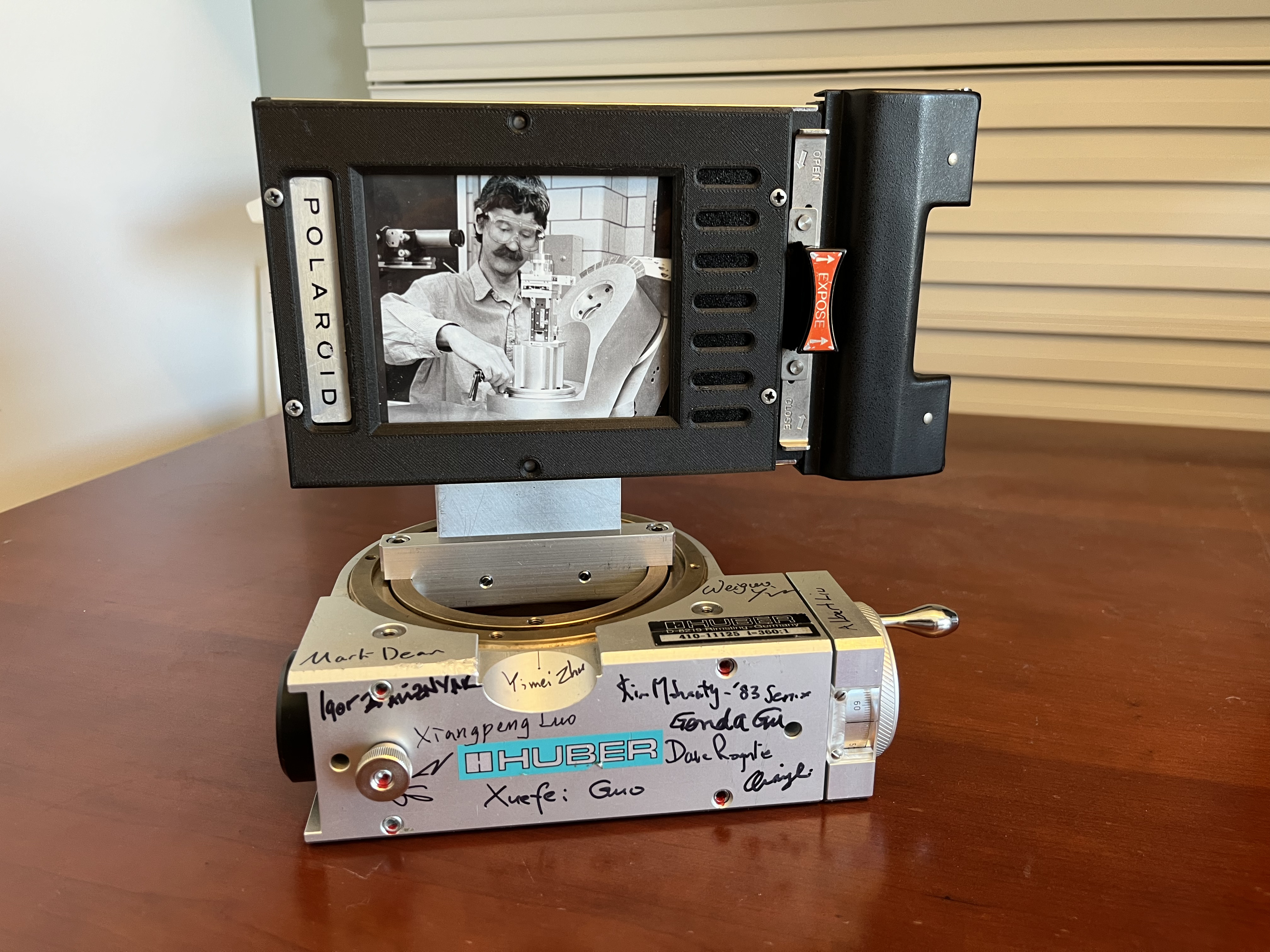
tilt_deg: -16.2
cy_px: 476
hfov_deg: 67.3
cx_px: 635
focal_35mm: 26
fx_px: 954
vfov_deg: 53.1
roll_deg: -0.2
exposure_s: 1/60
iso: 100
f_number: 1.6
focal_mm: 5.1
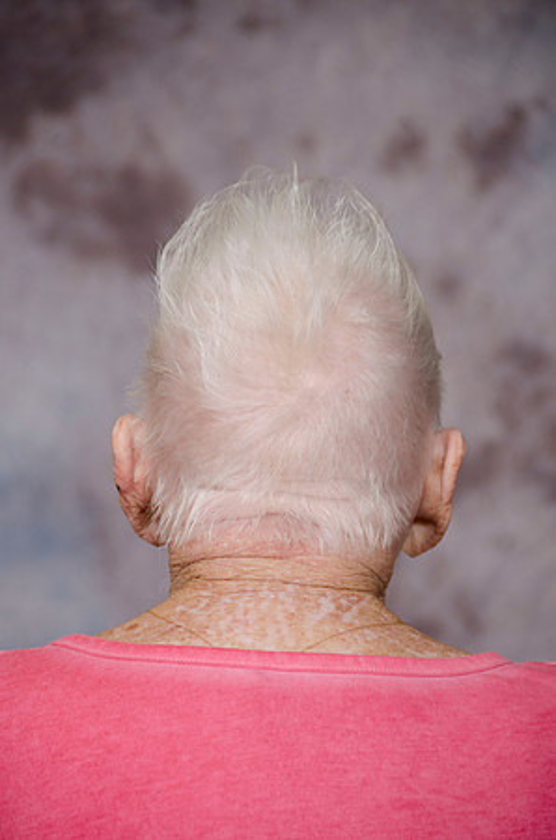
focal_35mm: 255
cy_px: 420
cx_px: 278
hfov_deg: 5.4
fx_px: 5935
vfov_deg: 8.1
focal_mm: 170
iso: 200
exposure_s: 1/125
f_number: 5.6
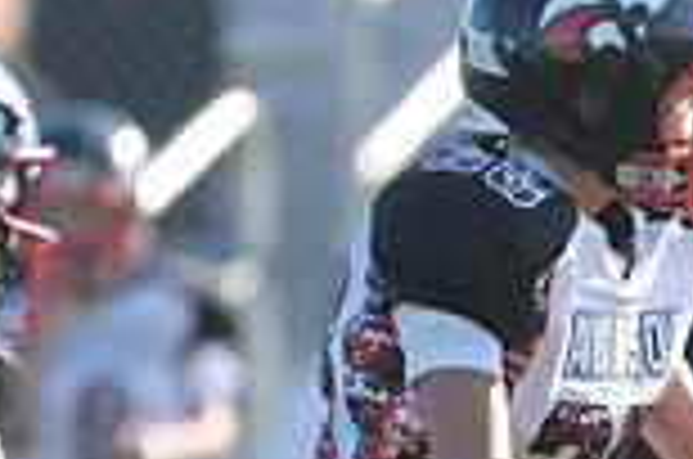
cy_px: 749
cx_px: 986
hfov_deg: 1.2
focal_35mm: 1700
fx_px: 32657
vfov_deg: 0.8
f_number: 4
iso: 1600
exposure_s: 1/4000
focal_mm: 300
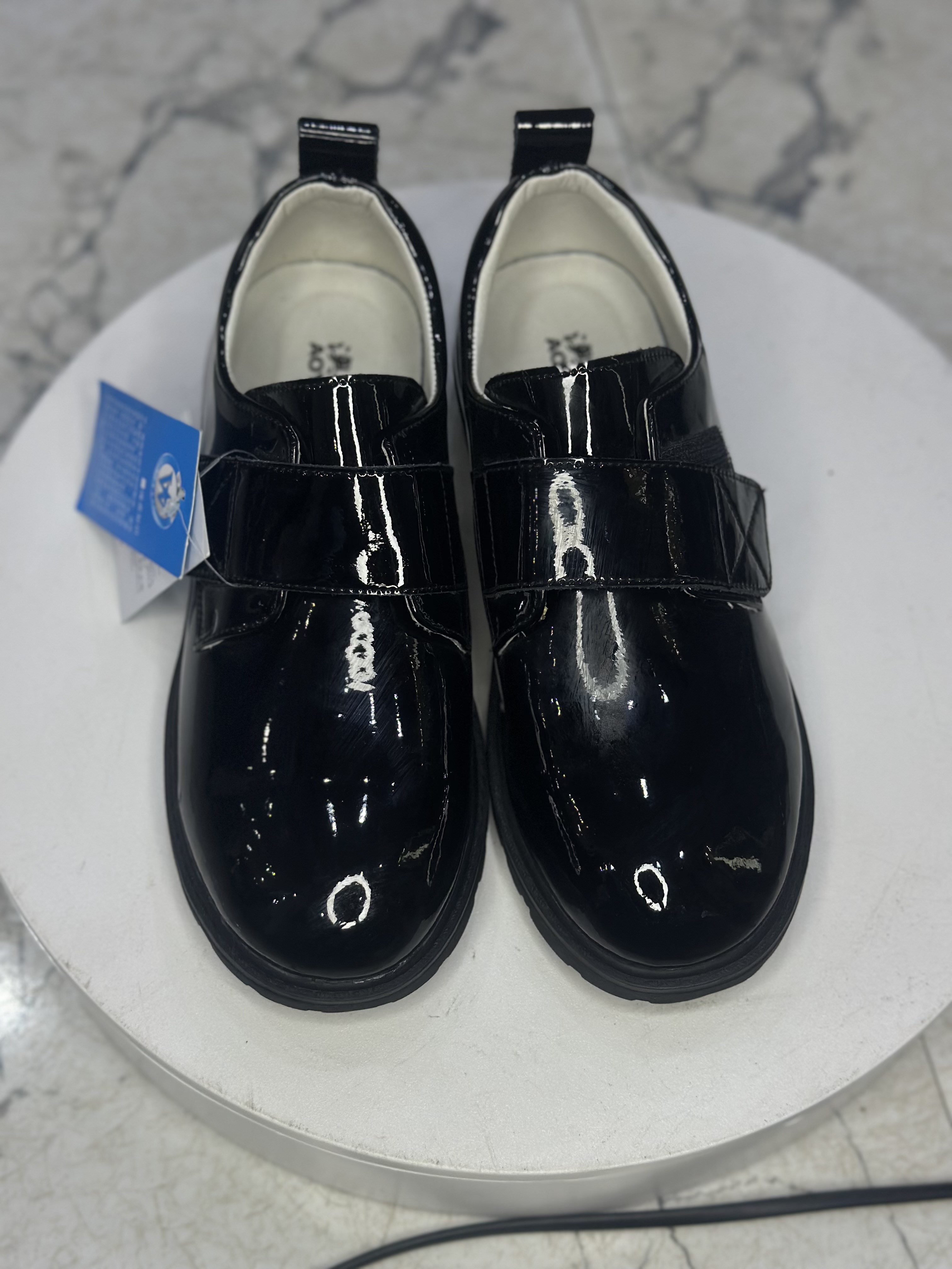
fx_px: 1760
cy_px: 634
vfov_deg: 39.7
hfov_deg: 30.3
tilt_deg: -62.4
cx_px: 476
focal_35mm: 48
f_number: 1.78
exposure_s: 1/532
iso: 80
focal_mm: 6.86
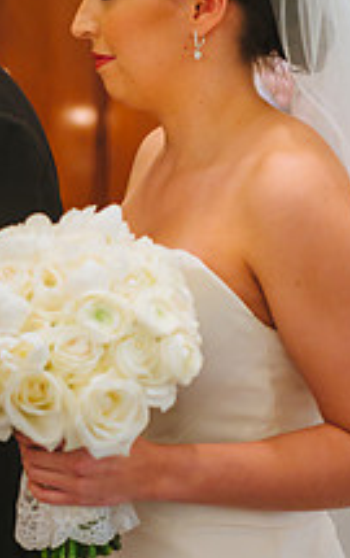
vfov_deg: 14.0
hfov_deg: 8.8
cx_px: 48
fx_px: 2266
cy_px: 189
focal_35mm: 149
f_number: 2.8
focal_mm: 70
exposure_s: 1/125
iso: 2500
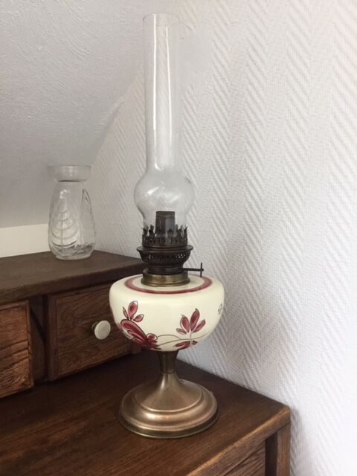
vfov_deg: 58.4
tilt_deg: -9.6
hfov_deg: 45.4
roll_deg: +1.9
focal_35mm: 31
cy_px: 238
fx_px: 426
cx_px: 178
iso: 50
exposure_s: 1/33
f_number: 2.4
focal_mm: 3.3
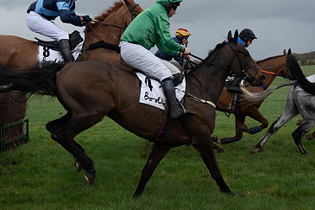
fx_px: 542
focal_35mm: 62
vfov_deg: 21.8
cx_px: 178
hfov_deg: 32.4
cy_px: 75
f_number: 4
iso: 200
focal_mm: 39
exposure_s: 1/1250
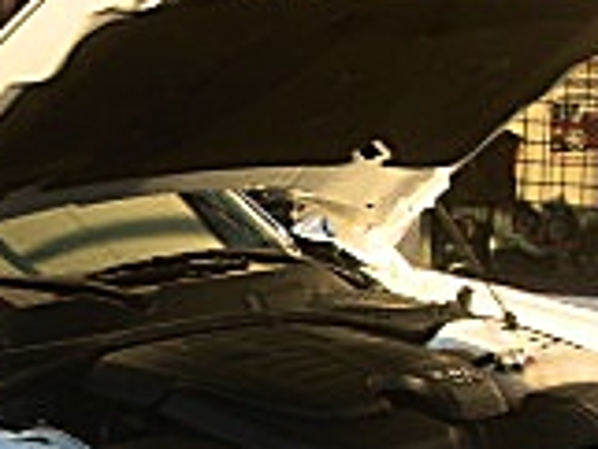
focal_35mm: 143
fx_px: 2472
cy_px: 367
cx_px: -115
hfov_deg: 13.4
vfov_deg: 10.4
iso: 50
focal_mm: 6.3
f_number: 2.8
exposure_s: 1/320
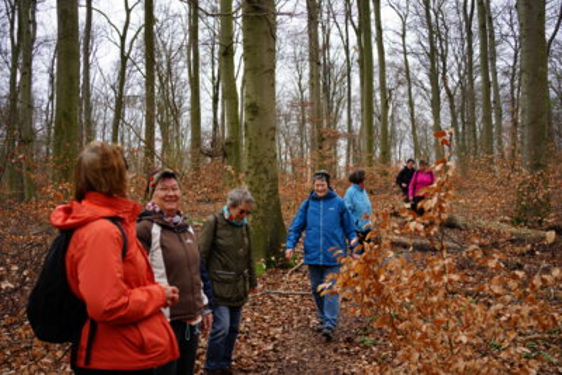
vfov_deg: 37.9
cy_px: 188
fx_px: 547
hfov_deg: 54.4
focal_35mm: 35
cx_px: 281
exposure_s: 1/125
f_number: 4.5
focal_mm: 35
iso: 125
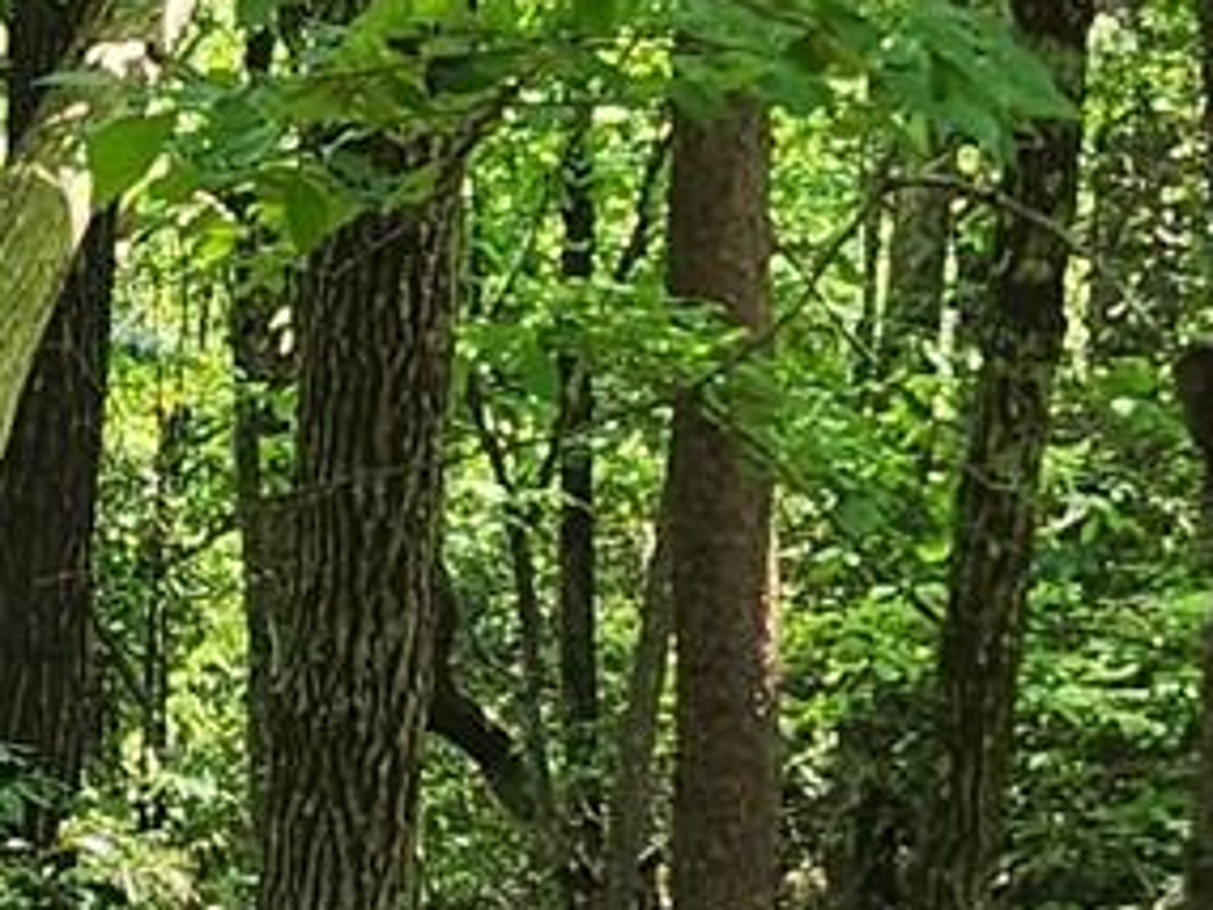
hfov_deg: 11.9
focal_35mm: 165
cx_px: 196
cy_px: 255
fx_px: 5784
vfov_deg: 9.0
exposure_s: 1/180
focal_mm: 5.4
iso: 32
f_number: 1.8
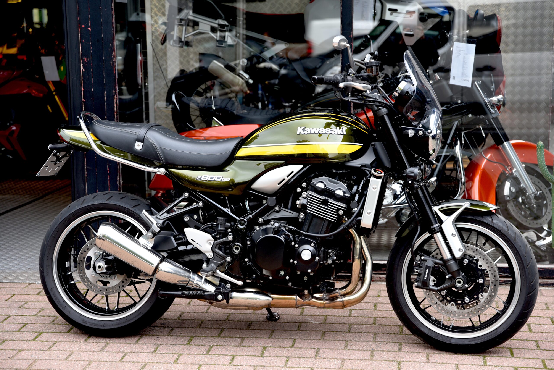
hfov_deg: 28.8
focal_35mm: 70
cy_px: 185
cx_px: 277
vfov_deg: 19.5
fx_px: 1078
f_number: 3.5
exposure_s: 1/60
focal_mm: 70
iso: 200
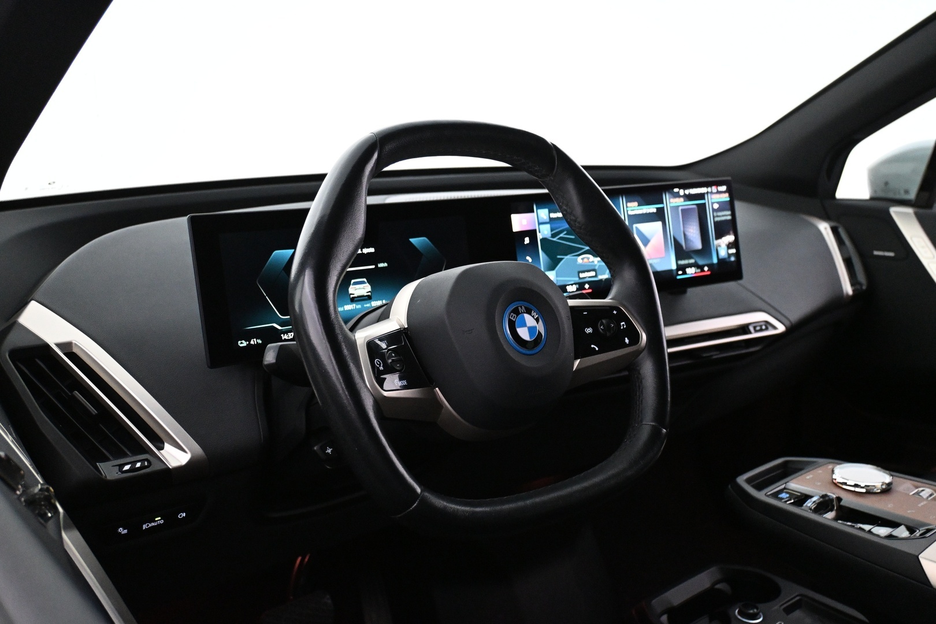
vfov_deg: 40.8
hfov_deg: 58.3
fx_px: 838
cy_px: 312
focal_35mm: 32
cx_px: 468
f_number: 4
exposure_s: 1/60
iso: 4000
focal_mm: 21.5
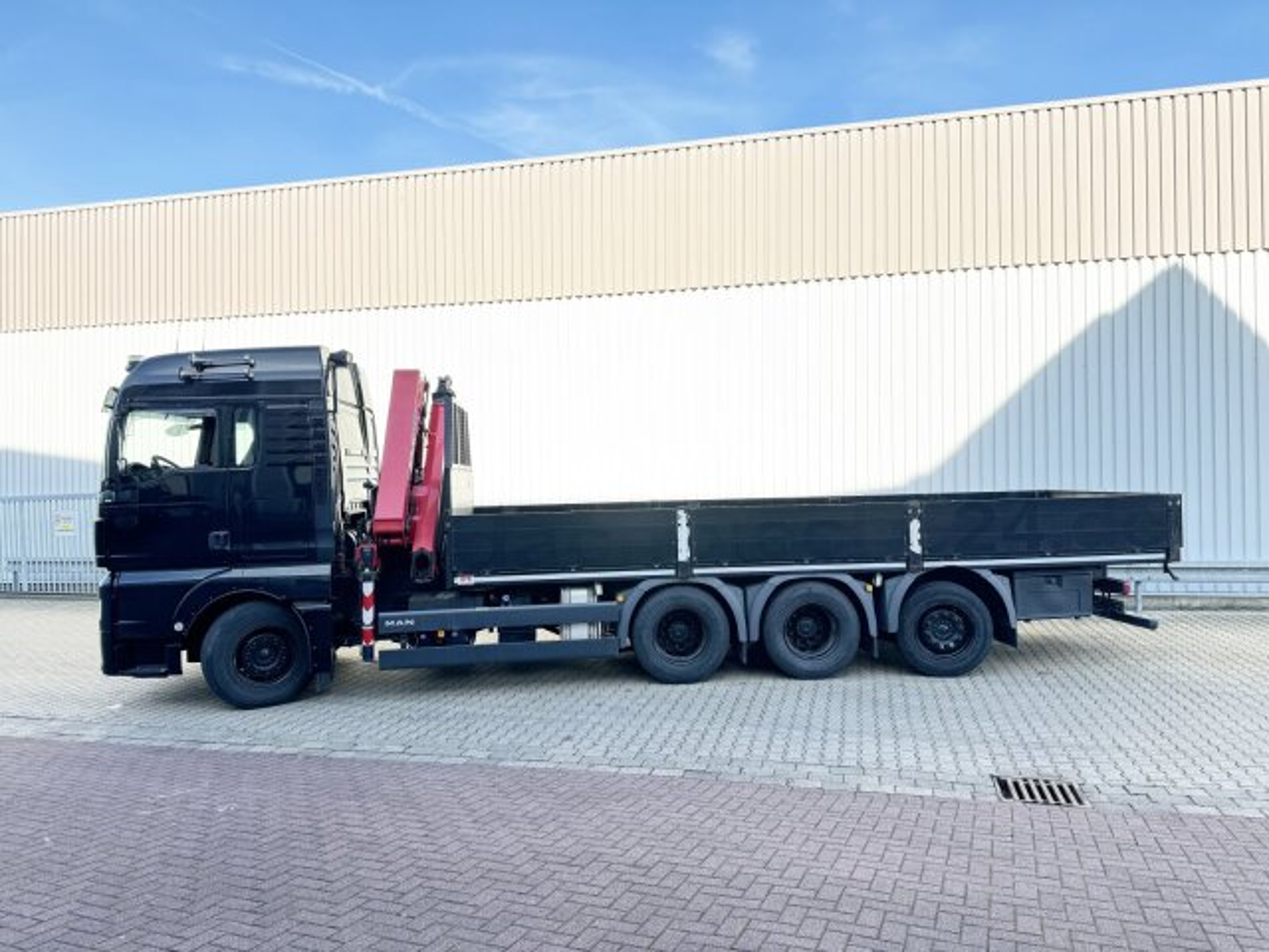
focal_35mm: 24
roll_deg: +1.1
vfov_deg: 56.8
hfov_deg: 71.6
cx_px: 634
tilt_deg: +1.0
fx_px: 880
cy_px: 476
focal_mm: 6.86
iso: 80
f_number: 1.78
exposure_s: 1/407
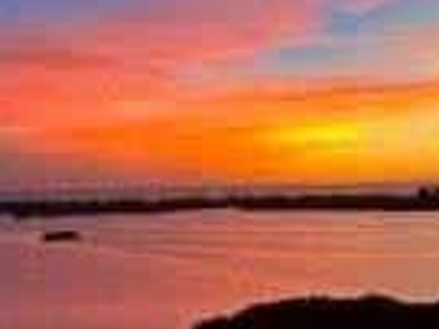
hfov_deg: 27.4
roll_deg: +1.8
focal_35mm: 71
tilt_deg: +0.1
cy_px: 173
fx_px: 900
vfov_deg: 20.7
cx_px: 228
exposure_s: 1/60
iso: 320
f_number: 1.78
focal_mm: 6.86
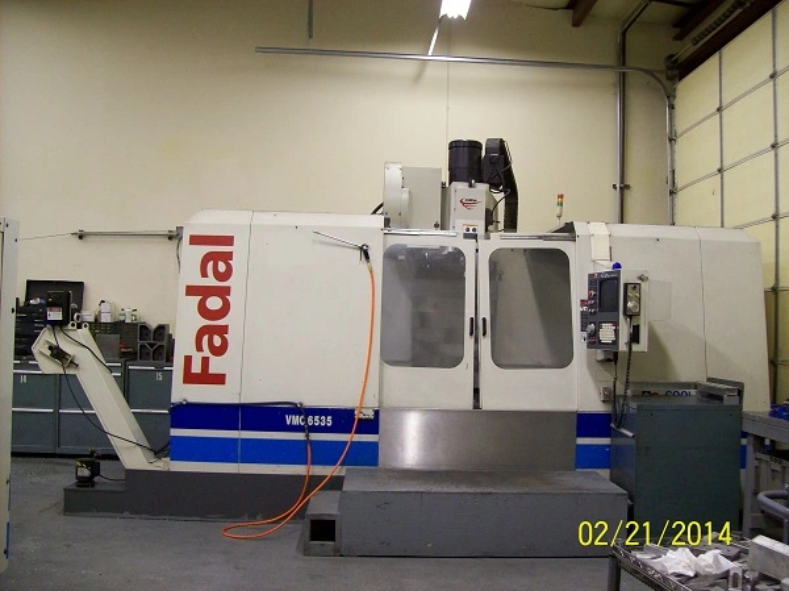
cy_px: 296
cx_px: 394
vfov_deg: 39.6
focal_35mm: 36
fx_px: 820
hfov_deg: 51.4
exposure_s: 1/15.4
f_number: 2.7
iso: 160
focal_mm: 6
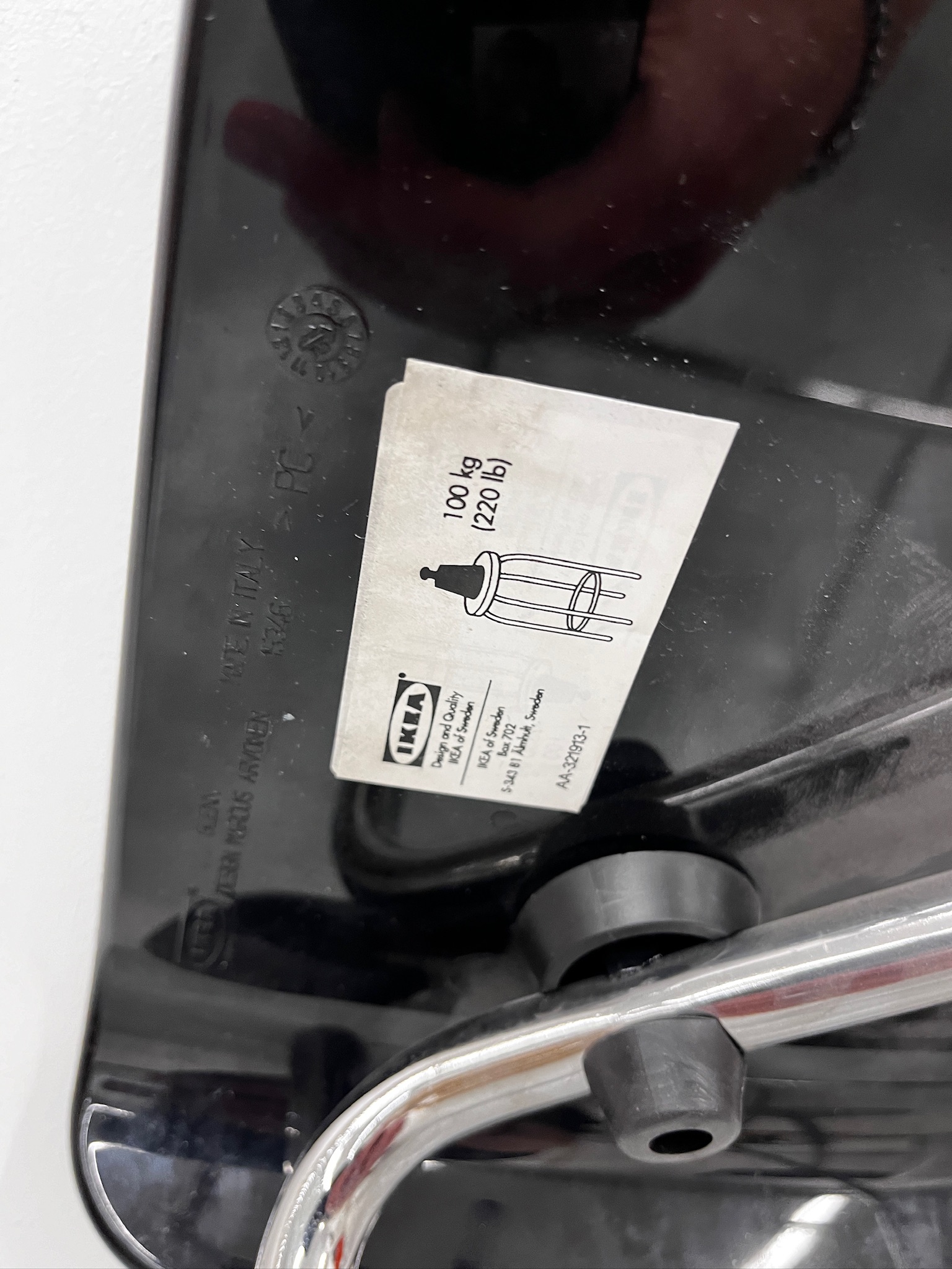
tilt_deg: -5.9
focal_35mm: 26
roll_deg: -4.8
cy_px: 634
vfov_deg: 67.3
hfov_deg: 53.1
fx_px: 953
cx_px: 476
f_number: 1.6
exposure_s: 1/50
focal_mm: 5.1
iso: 160
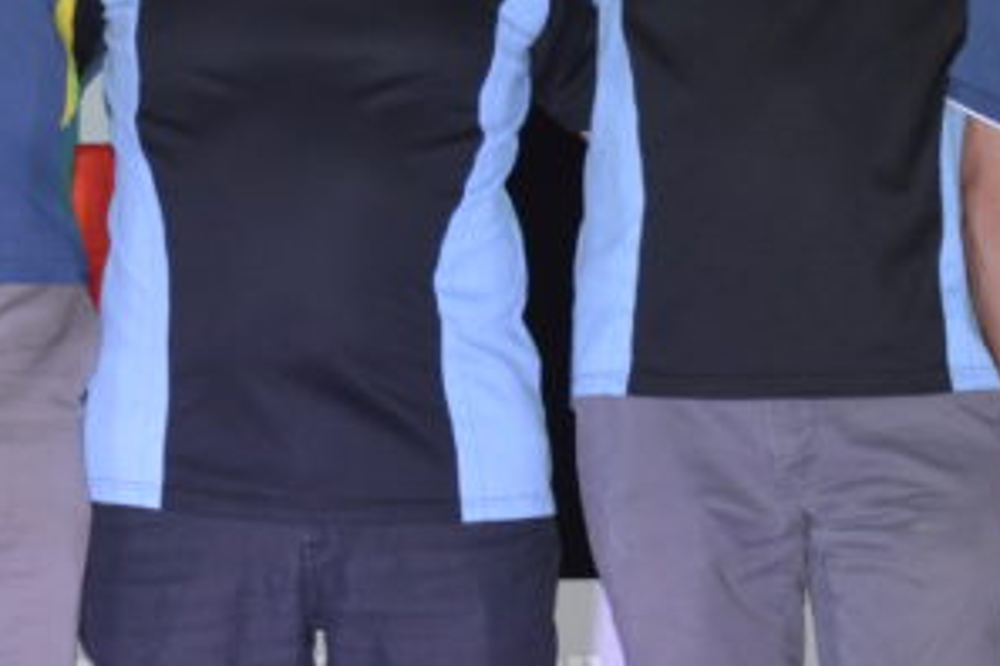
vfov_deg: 5.9
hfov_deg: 8.8
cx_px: 451
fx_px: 6464
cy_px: -150
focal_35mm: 233
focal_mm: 45
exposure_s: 1/80
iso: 400
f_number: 4.8
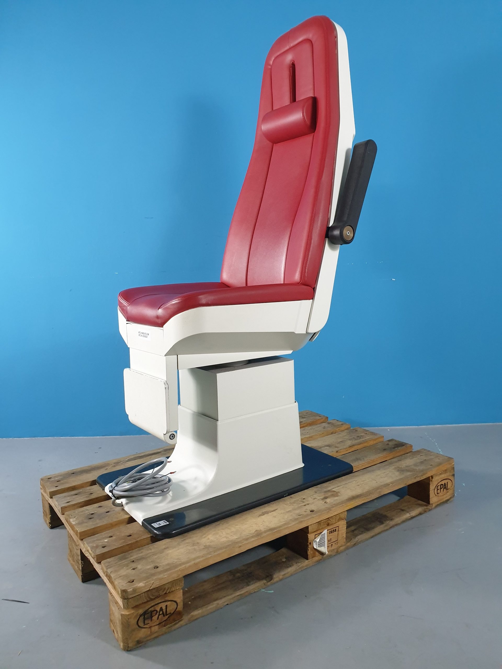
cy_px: 334
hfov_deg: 53.1
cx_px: 251
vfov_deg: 67.3
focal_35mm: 26
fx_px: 503
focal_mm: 4.3
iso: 400
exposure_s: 1/50
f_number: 2.4
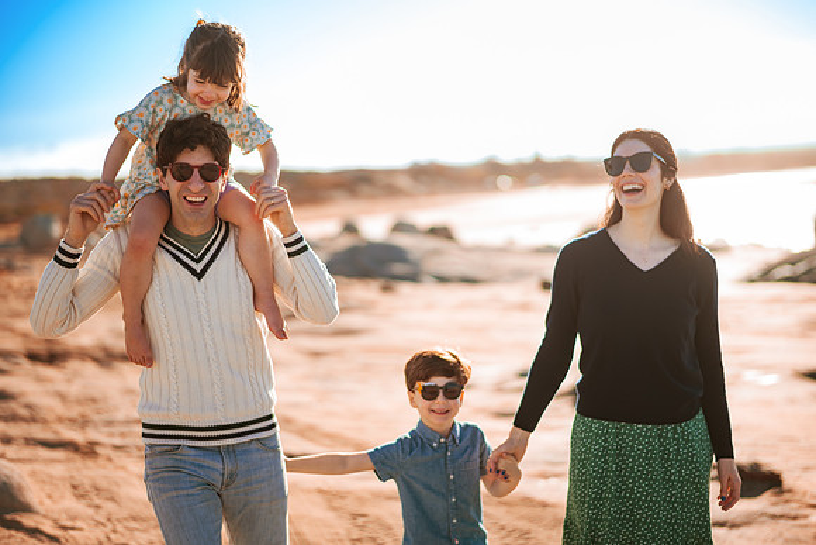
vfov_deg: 23.4
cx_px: 408
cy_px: 272
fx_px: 1315
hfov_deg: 34.5
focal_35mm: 58
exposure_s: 1/2500
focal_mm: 58
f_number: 1.8
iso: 50
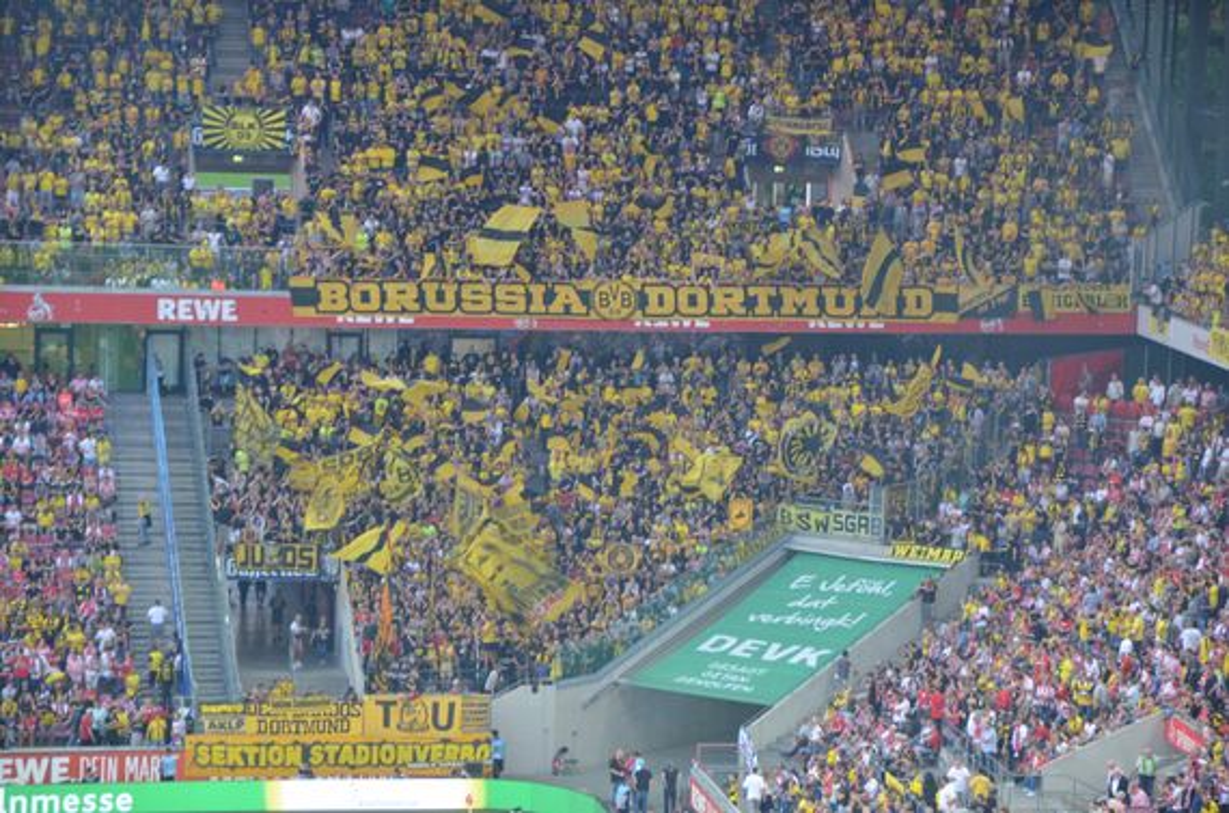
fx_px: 5363
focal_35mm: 158
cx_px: 614
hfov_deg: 13.1
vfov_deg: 8.7
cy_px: 406
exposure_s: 1/125
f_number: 5.6
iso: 1600
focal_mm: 105
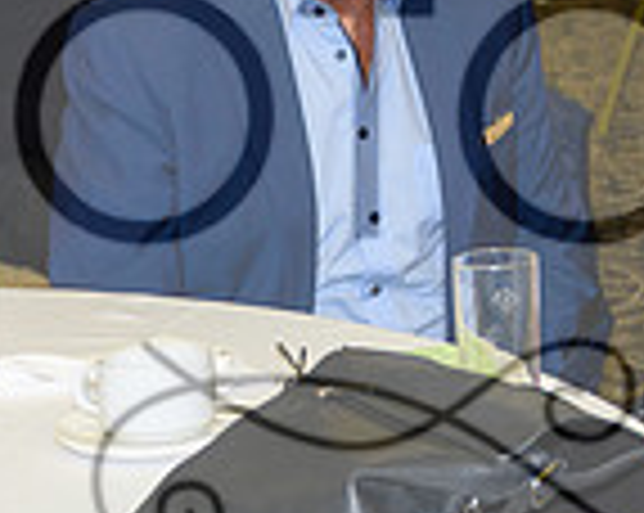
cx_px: 856
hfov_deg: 12.0
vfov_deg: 9.7
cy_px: -104
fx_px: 2969
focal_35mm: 156
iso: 1600
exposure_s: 1/100
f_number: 4
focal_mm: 41
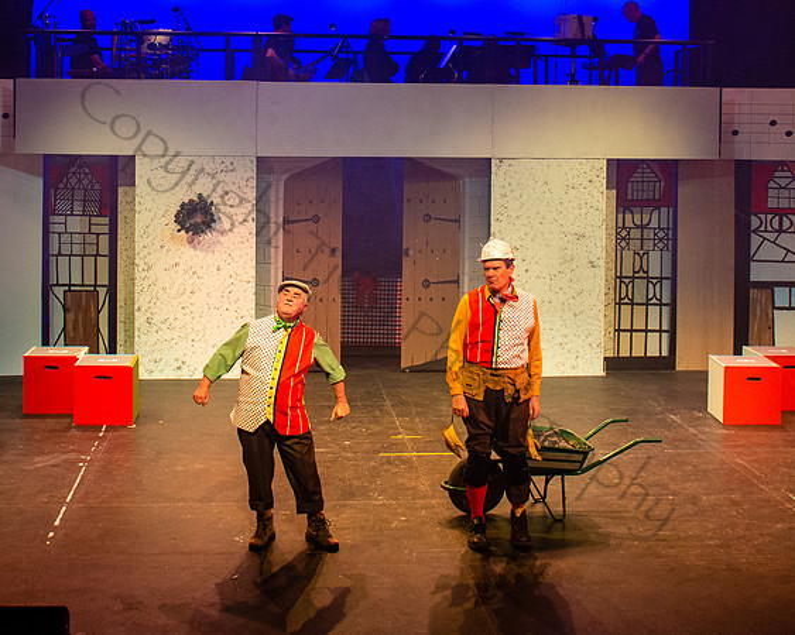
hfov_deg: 36.7
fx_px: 1196
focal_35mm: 51
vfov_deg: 29.3
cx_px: 356
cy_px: 158
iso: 1250
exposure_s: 1/60
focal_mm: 24
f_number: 7.1
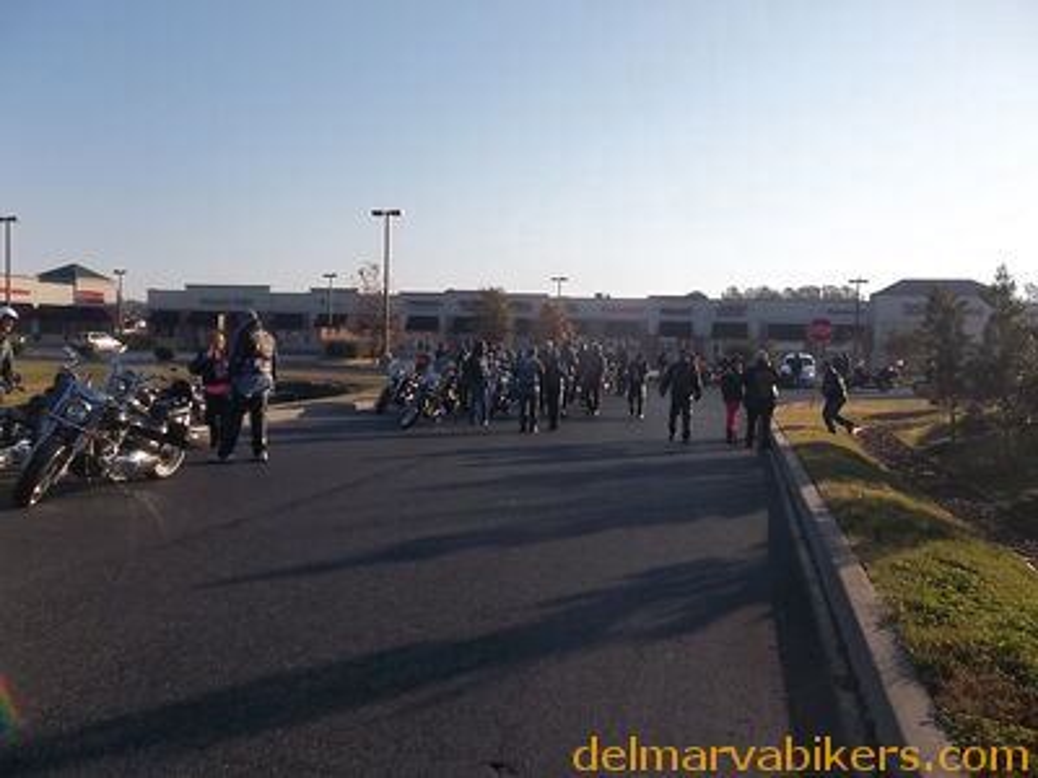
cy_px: 389
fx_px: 810
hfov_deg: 65.3
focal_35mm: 27
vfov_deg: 51.4
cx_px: 519
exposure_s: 1/160
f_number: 8.9
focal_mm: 4.9
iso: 80
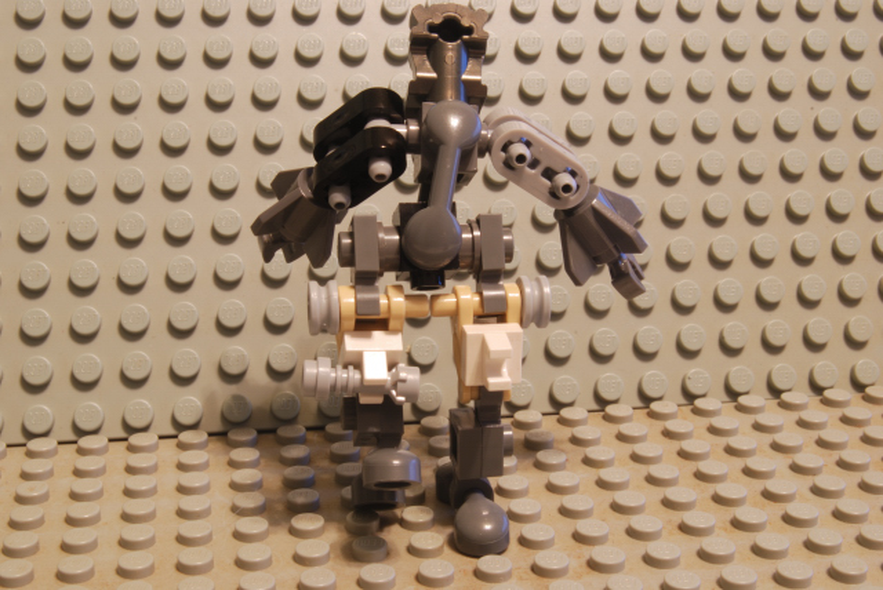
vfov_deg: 22.7
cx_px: 442
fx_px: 1473
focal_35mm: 60
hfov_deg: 33.4
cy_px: 295
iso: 100
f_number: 32
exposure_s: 25
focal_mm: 40
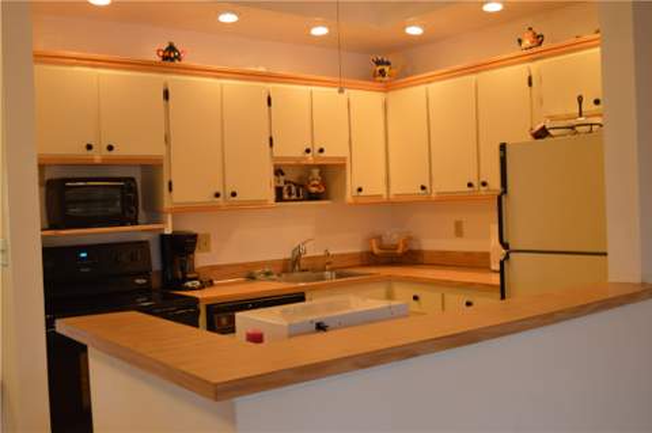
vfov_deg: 36.8
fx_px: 651
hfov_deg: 53.2
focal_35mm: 36
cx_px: 326
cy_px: 216
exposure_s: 1/30
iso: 400
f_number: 4
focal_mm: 24
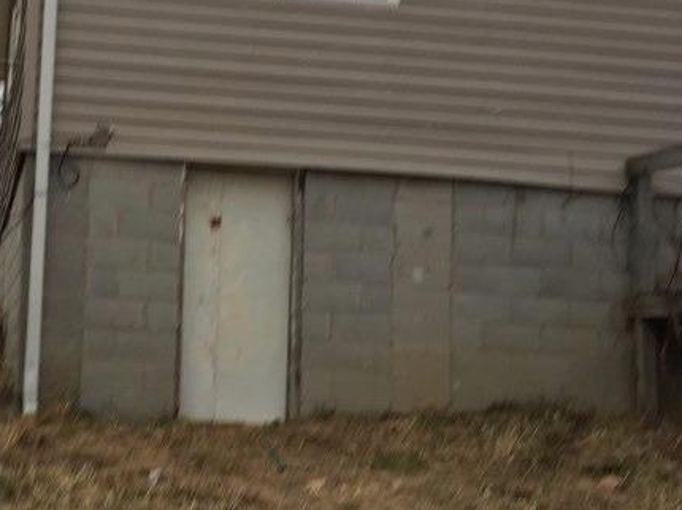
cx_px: 82
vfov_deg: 27.0
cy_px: 265
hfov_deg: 33.9
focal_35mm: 54
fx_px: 1063
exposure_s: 1/120
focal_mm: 4.15
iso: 50
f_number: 2.2
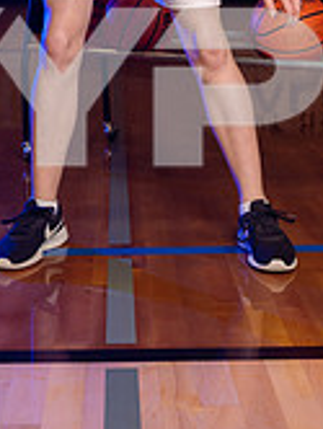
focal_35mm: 78
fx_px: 968
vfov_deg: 22.8
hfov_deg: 18.9
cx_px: 129
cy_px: -93
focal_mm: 30
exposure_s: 1/250
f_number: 7.1
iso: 400
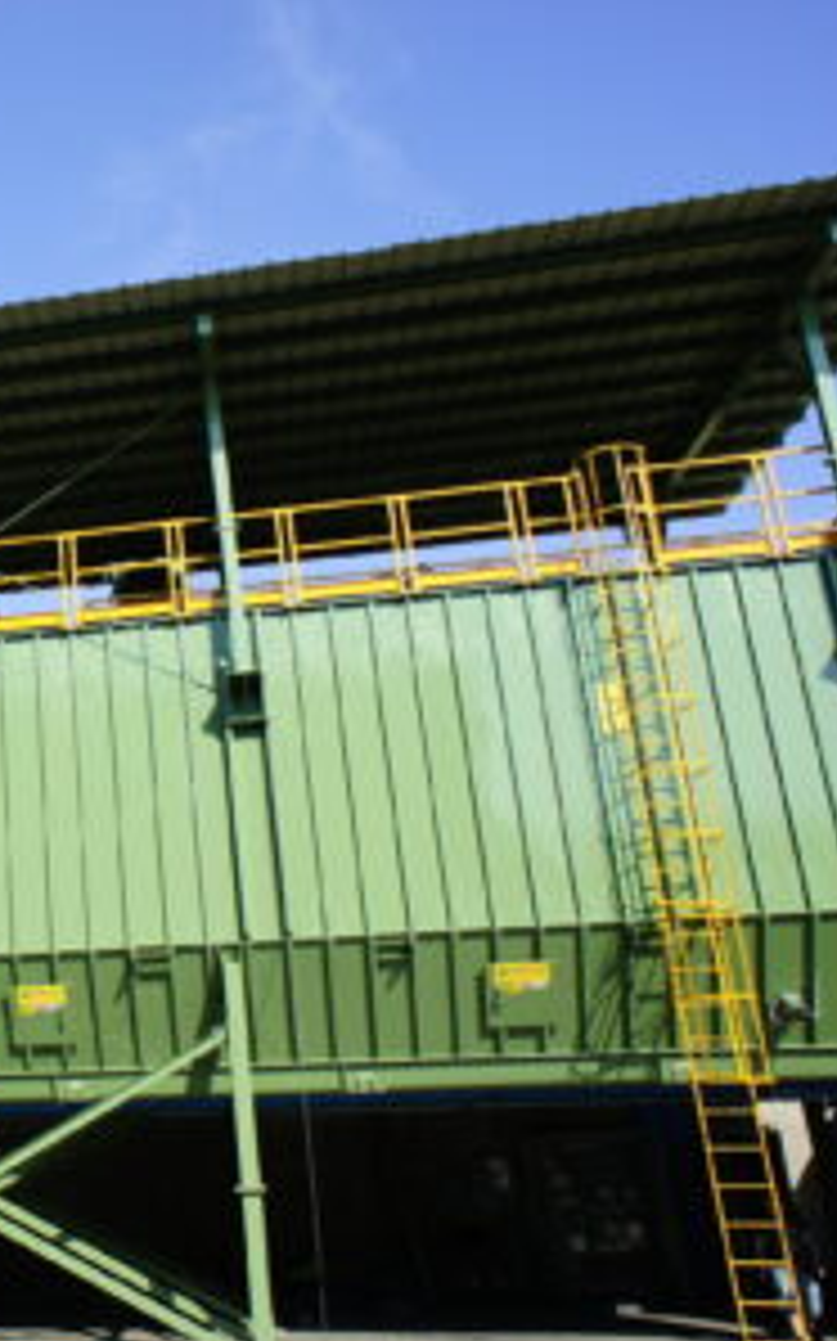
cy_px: 686
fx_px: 1461
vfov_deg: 49.3
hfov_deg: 28.5
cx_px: -122
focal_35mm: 40
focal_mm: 16
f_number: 13
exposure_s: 1/125
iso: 200
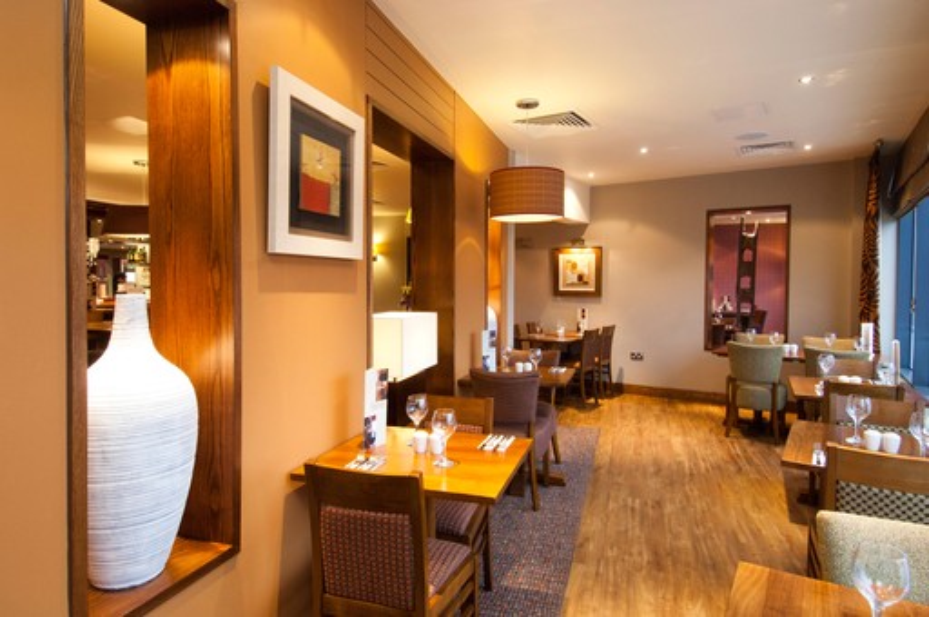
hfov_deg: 81.3
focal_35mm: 21
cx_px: 464
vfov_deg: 59.4
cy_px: 308
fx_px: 541
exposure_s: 1/4
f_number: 8
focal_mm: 14
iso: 400
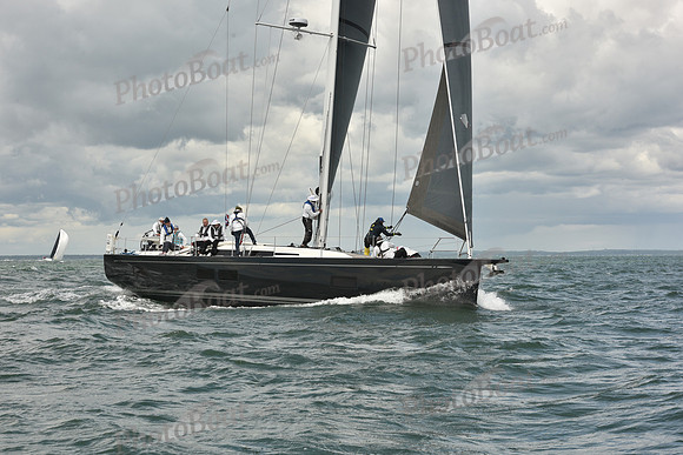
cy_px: 228
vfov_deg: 14.9
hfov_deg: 22.1
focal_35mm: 92
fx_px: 1746
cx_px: 342
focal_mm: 92
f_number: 11
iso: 320
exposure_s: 1/800
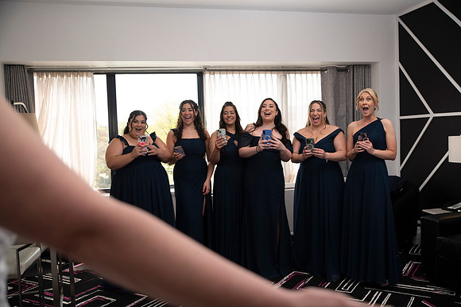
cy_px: 154
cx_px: 230
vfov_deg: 41.1
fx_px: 410
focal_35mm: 32
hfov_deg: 58.7
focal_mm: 32
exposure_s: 1/1600
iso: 1600
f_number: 2.8
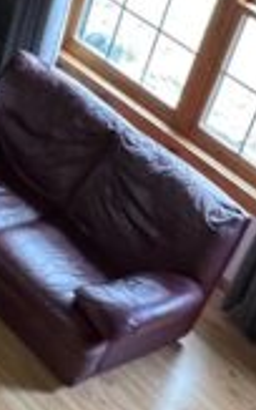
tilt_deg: -37.0
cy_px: 136
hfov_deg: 12.0
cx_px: -262
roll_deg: -5.1
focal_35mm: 97
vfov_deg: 21.3
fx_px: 1082
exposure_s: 1/60
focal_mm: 2.22
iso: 640
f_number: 2.2
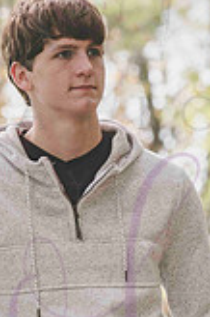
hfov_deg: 2.7
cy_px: 182
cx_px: 87
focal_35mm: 508
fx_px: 4454
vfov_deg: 4.1
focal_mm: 185
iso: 800
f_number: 7.1
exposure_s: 1/640
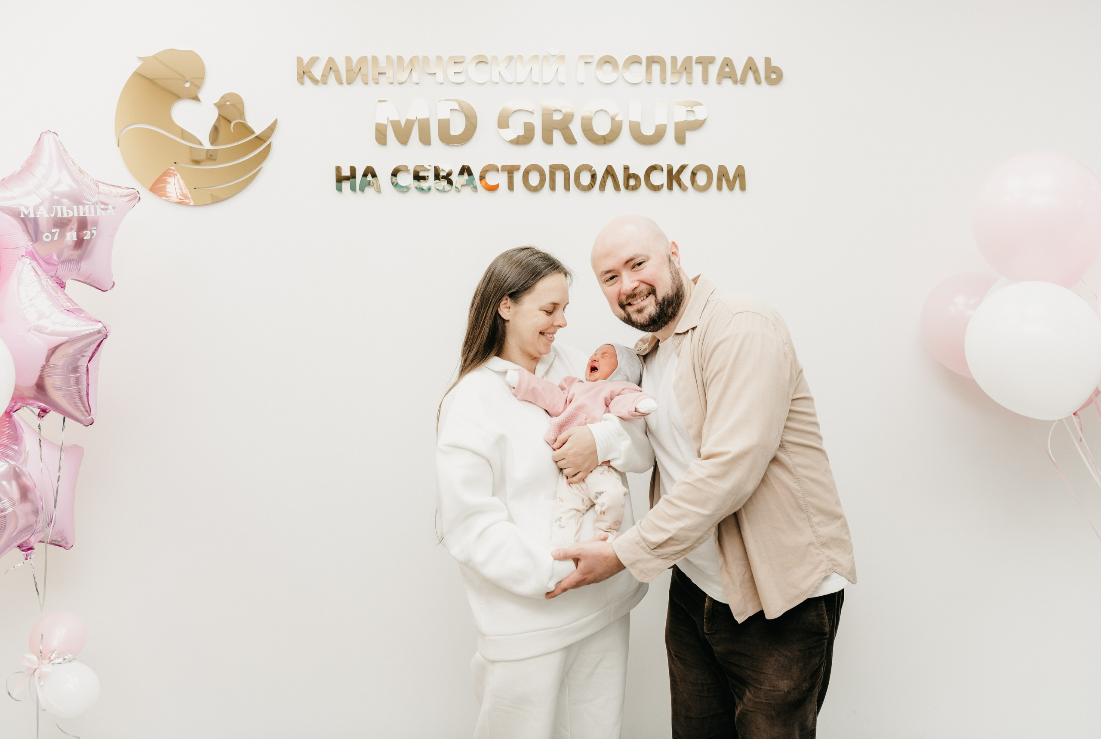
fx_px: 867
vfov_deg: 46.2
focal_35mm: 28
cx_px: 557
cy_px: 367
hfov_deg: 64.9
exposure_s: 1/160
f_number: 4
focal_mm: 28
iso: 250
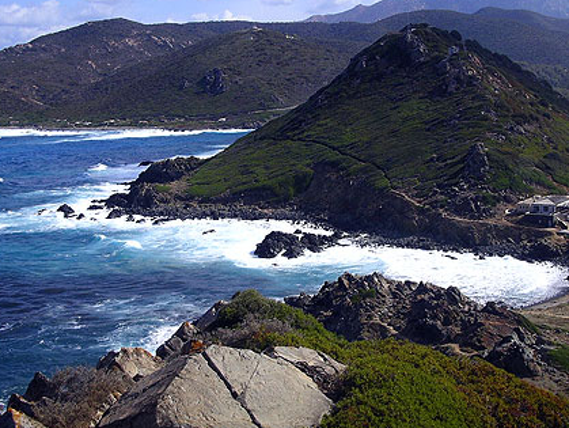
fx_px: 971
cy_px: 209
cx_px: 296
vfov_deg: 24.9
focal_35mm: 59
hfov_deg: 32.7
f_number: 4.8
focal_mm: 8.4
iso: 50
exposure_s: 1/500
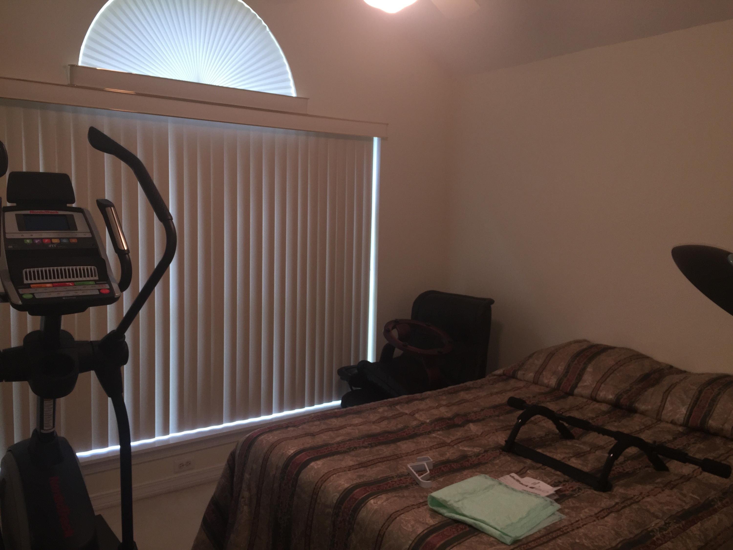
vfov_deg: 48.2
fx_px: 614
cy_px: 275
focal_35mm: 29
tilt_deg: -6.1
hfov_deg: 61.7
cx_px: 366
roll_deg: -2.0
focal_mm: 4.15
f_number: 2.2
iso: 40
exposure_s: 1/30
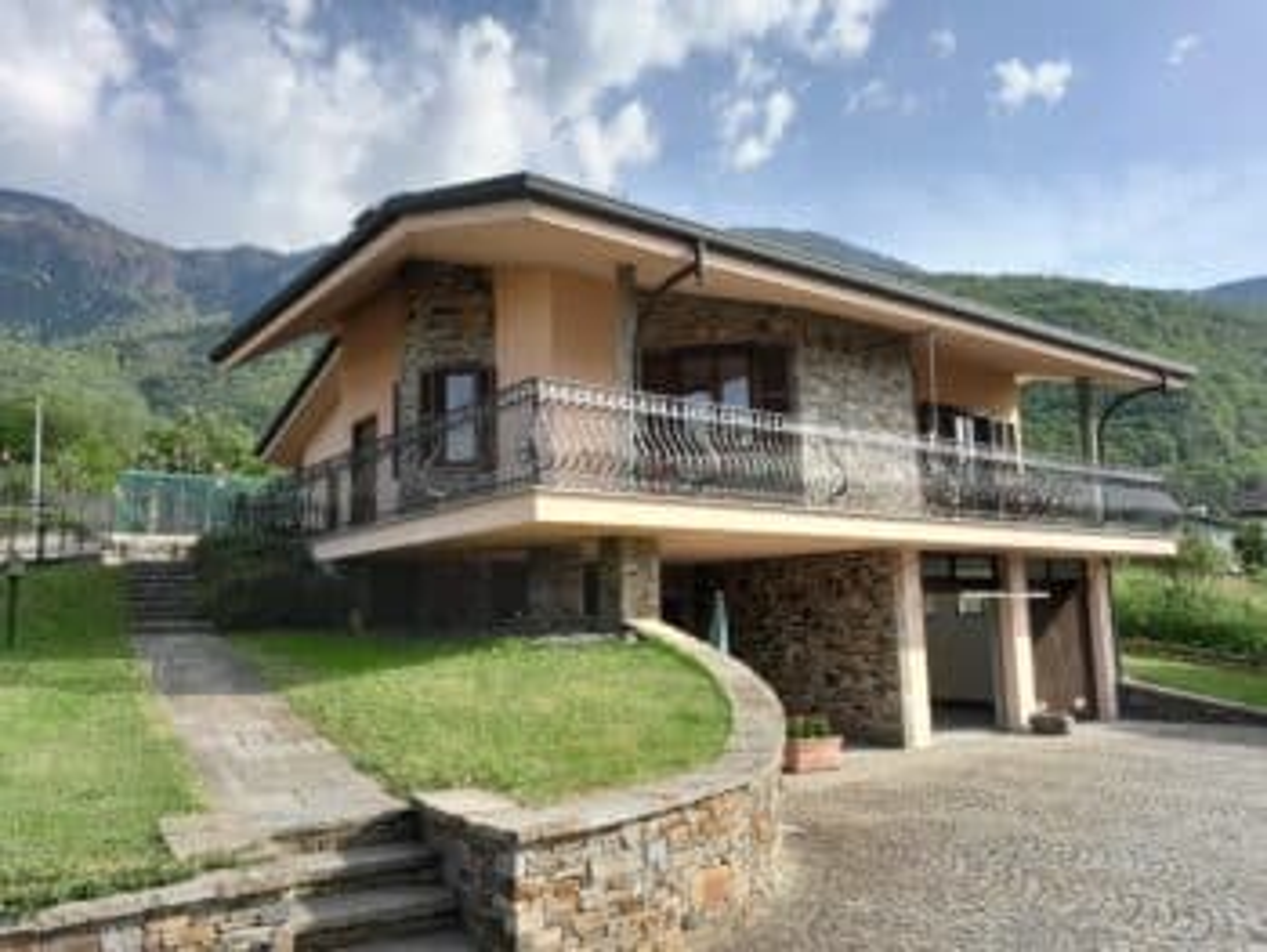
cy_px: 476
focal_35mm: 27
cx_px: 634
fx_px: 989
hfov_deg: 65.3
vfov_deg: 51.4
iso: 40
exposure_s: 1/381
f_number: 1.8
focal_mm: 4
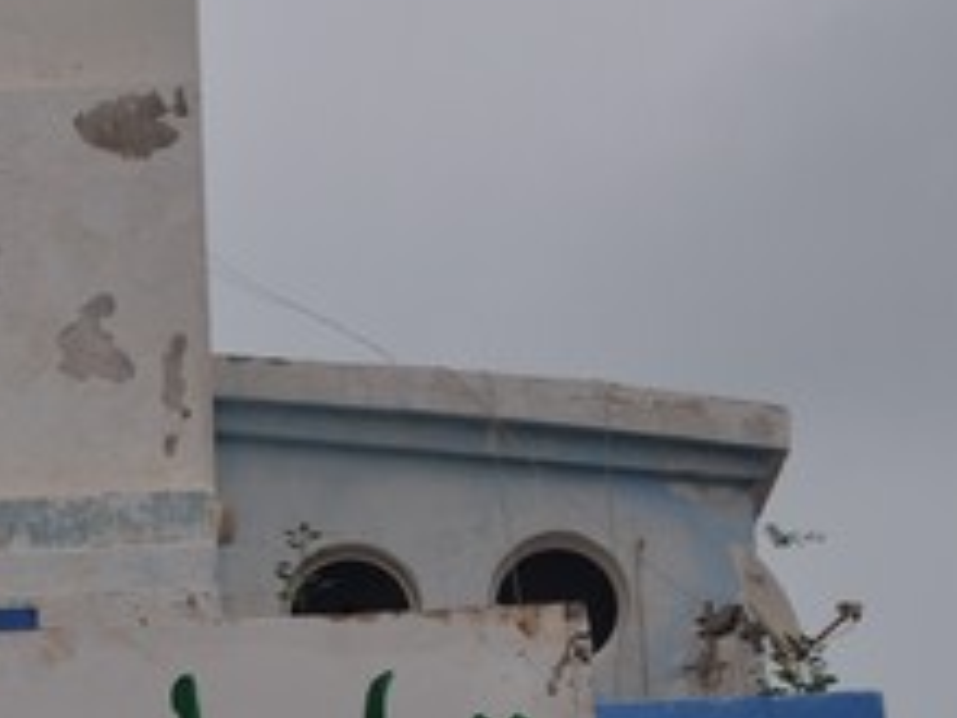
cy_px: 785
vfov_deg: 9.2
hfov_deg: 12.0
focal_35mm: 159
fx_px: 4396
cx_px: -370
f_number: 8
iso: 200
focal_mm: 38
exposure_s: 1/250
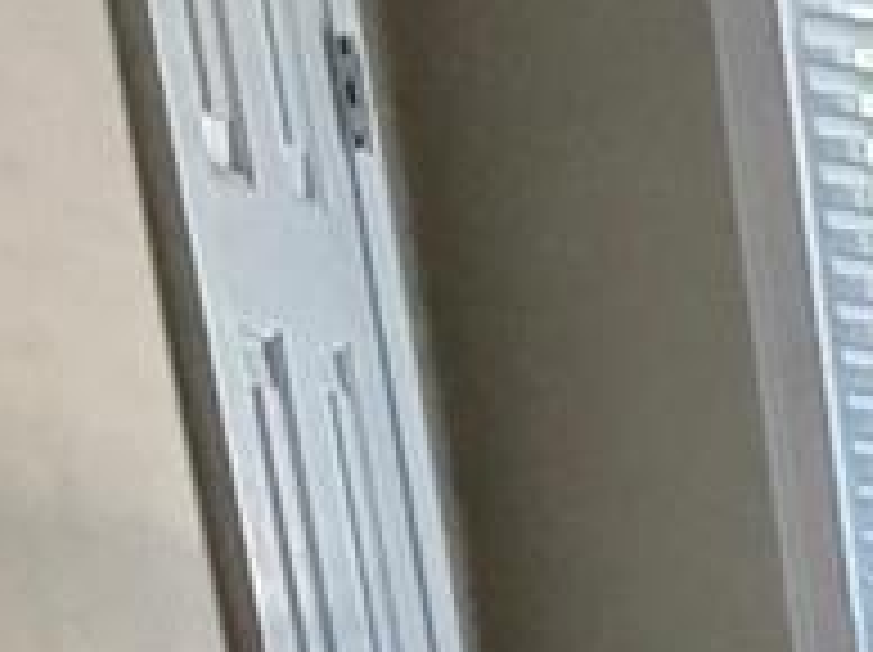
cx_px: 2439
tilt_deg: -15.9
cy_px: 1277
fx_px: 2796
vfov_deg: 12.0
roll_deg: -2.1
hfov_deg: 11.8
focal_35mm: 111
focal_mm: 2.22
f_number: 2.2
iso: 400
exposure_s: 1/60
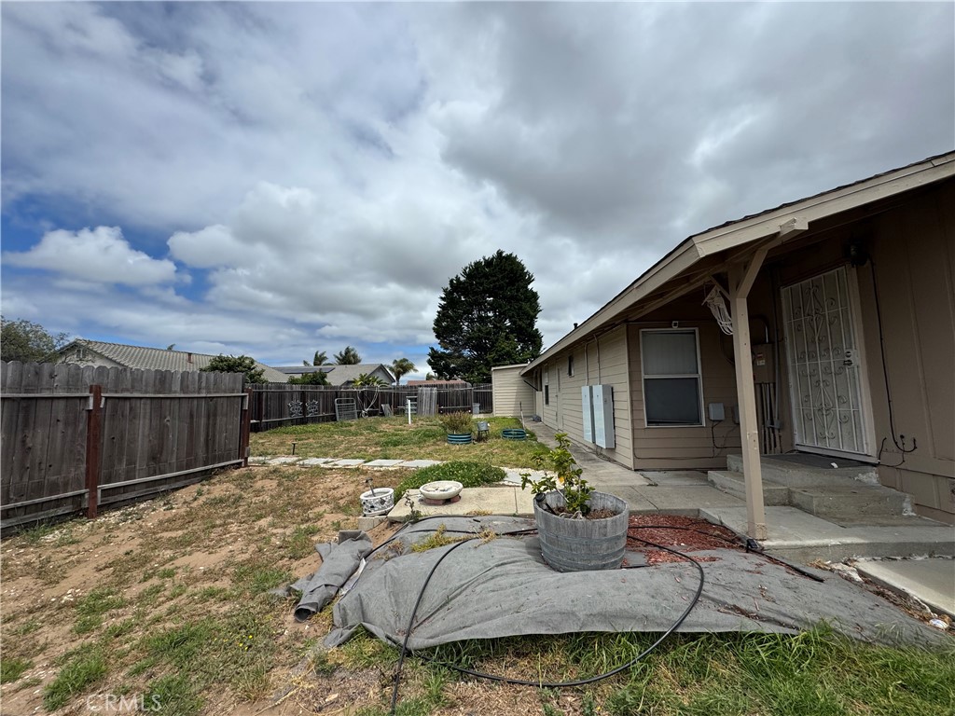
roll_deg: +1.9
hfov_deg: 102.1
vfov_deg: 85.7
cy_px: 358
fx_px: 386
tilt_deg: +4.3
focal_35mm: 14
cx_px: 478
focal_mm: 2.22
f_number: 2.2
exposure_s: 1/3546
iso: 50
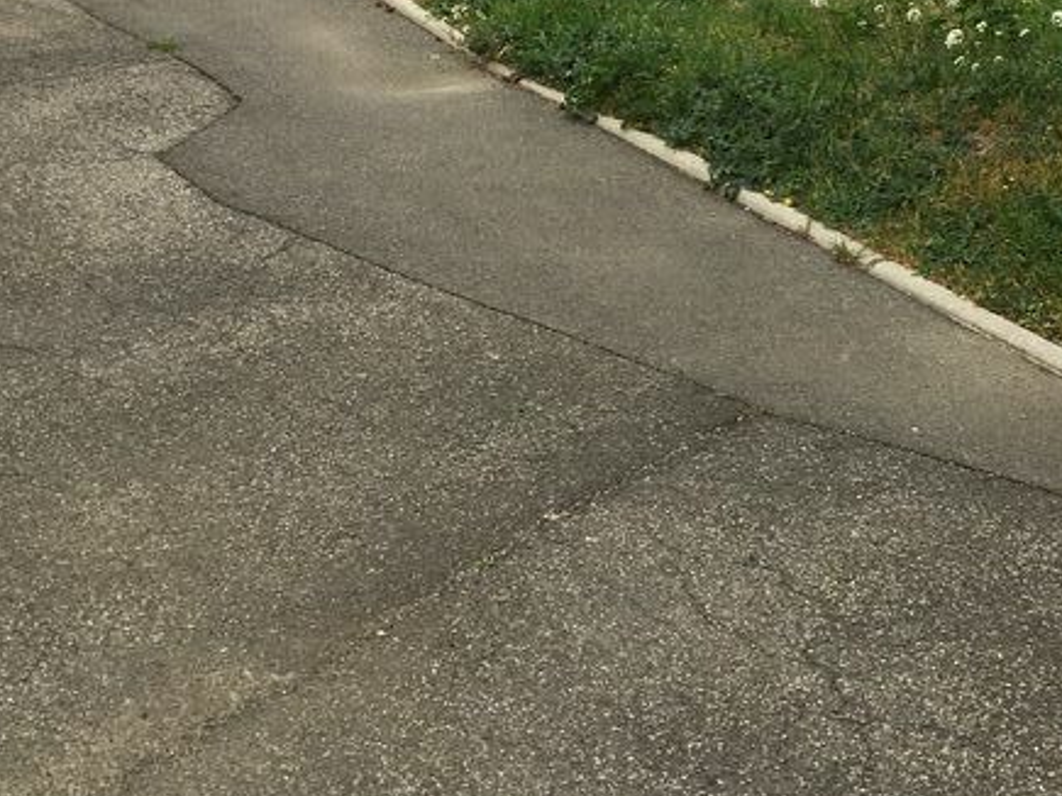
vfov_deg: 22.5
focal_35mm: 64
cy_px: 129
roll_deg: -2.3
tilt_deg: -12.9
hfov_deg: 30.1
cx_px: 676
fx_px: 1963
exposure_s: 1/329
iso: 25
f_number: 2.2
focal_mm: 4.15
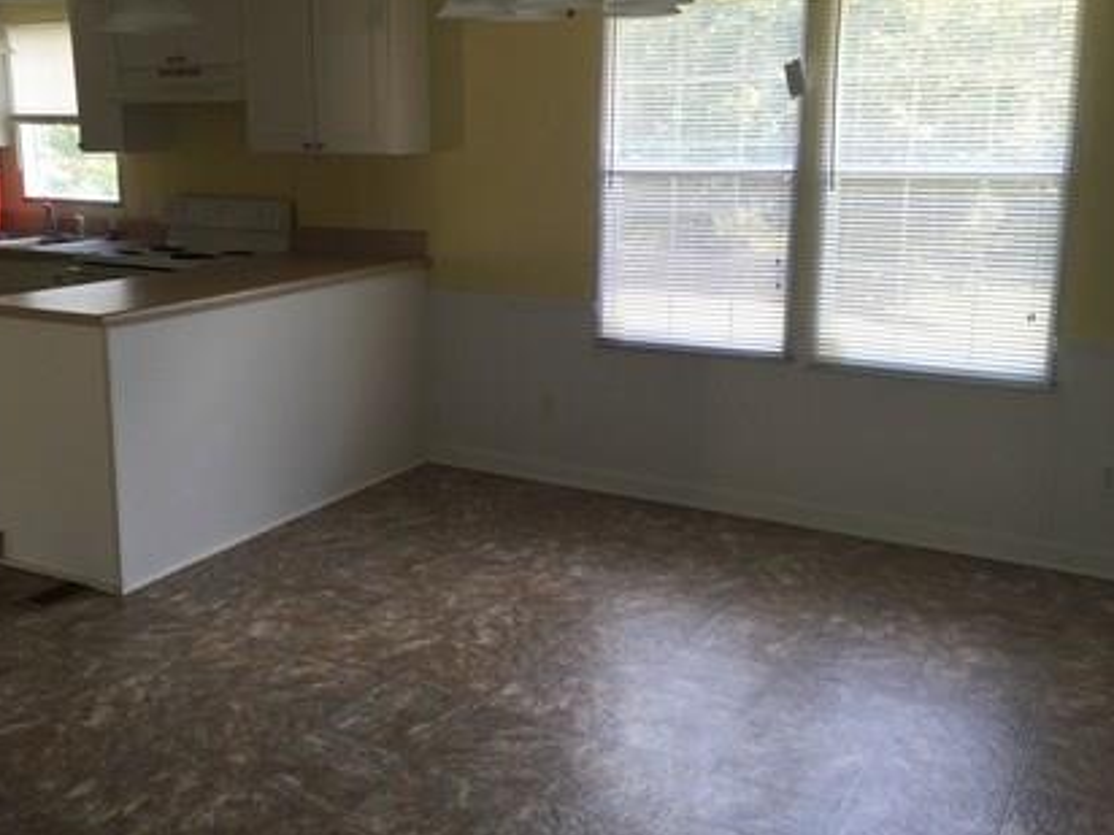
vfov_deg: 39.6
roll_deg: -0.4
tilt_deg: -11.8
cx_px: 452
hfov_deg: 51.1
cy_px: 381
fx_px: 1159
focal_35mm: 36
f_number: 2.2
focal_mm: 4.15
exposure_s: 1/120
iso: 50
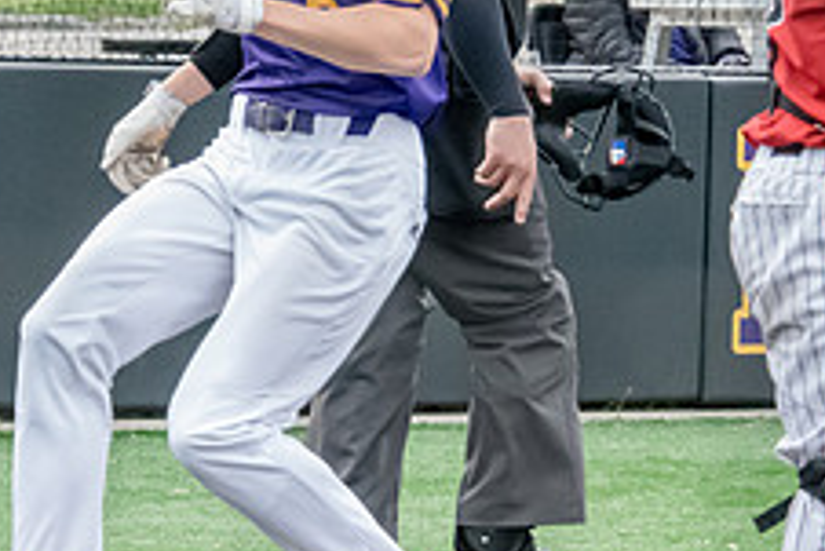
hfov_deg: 5.3
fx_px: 8828
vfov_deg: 3.6
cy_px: 261
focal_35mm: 385
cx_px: 504
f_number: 5
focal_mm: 100
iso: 5000
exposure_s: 1/2000
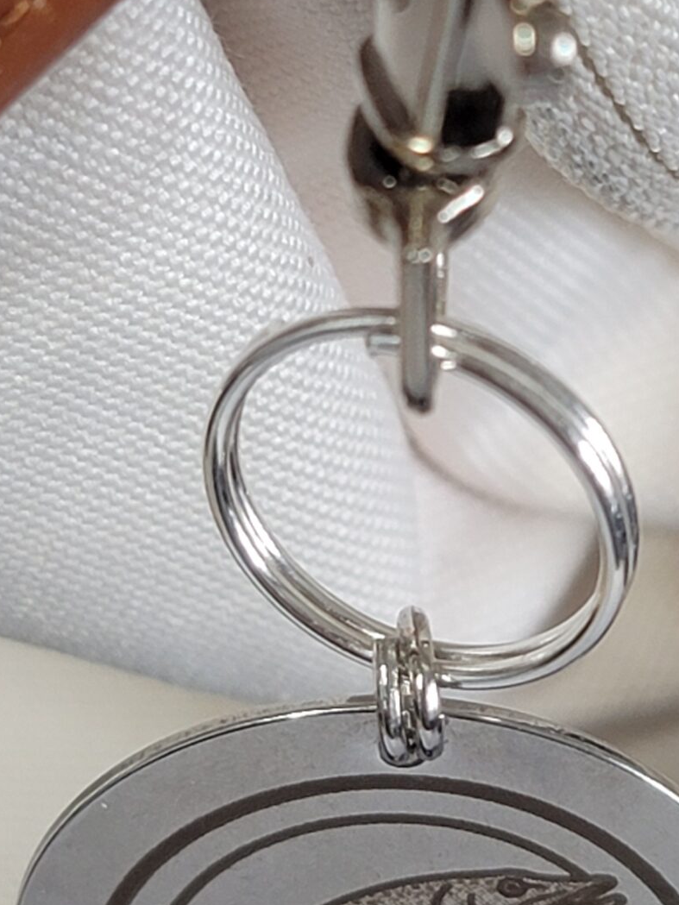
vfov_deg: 31.7
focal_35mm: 61
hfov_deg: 24.0
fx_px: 1595
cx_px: 406
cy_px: 500
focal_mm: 7
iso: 160
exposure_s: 1/120
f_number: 1.8
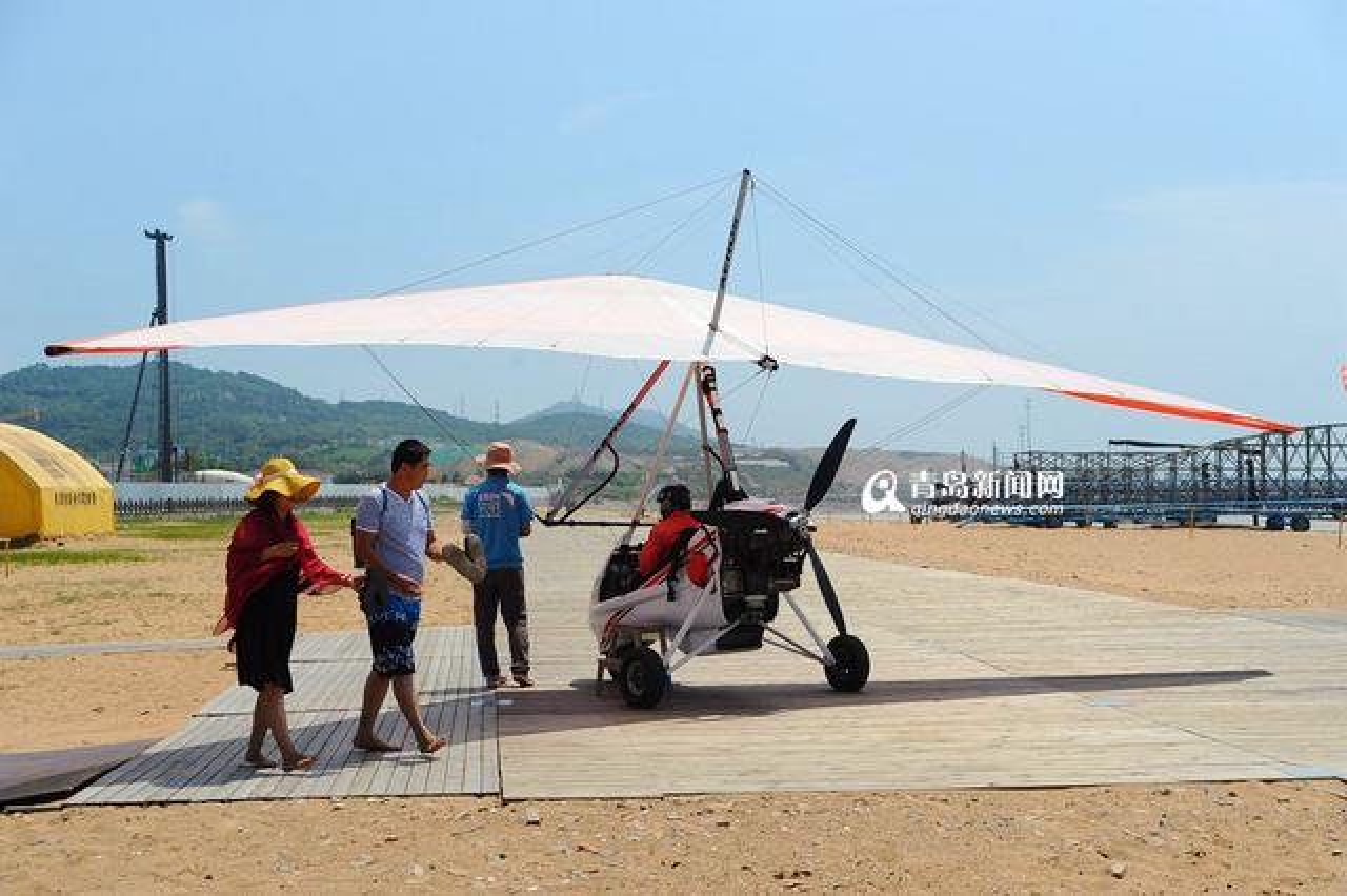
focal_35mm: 52
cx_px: 674
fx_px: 1945
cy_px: 448
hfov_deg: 38.2
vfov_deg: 26.0
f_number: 4.5
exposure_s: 1/1600
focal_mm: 52
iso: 200
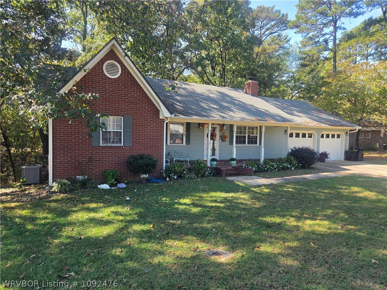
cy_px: 145
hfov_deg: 73.9
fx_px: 257
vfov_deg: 58.9
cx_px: 194
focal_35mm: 23
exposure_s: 1/692
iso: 80
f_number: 1.8
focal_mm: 5.4
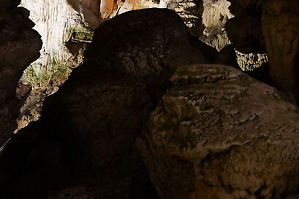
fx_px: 804
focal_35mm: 97
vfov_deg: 11.4
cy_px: -299
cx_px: 433
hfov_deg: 18.8
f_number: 4
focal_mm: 16.5
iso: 3200
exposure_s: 1/30
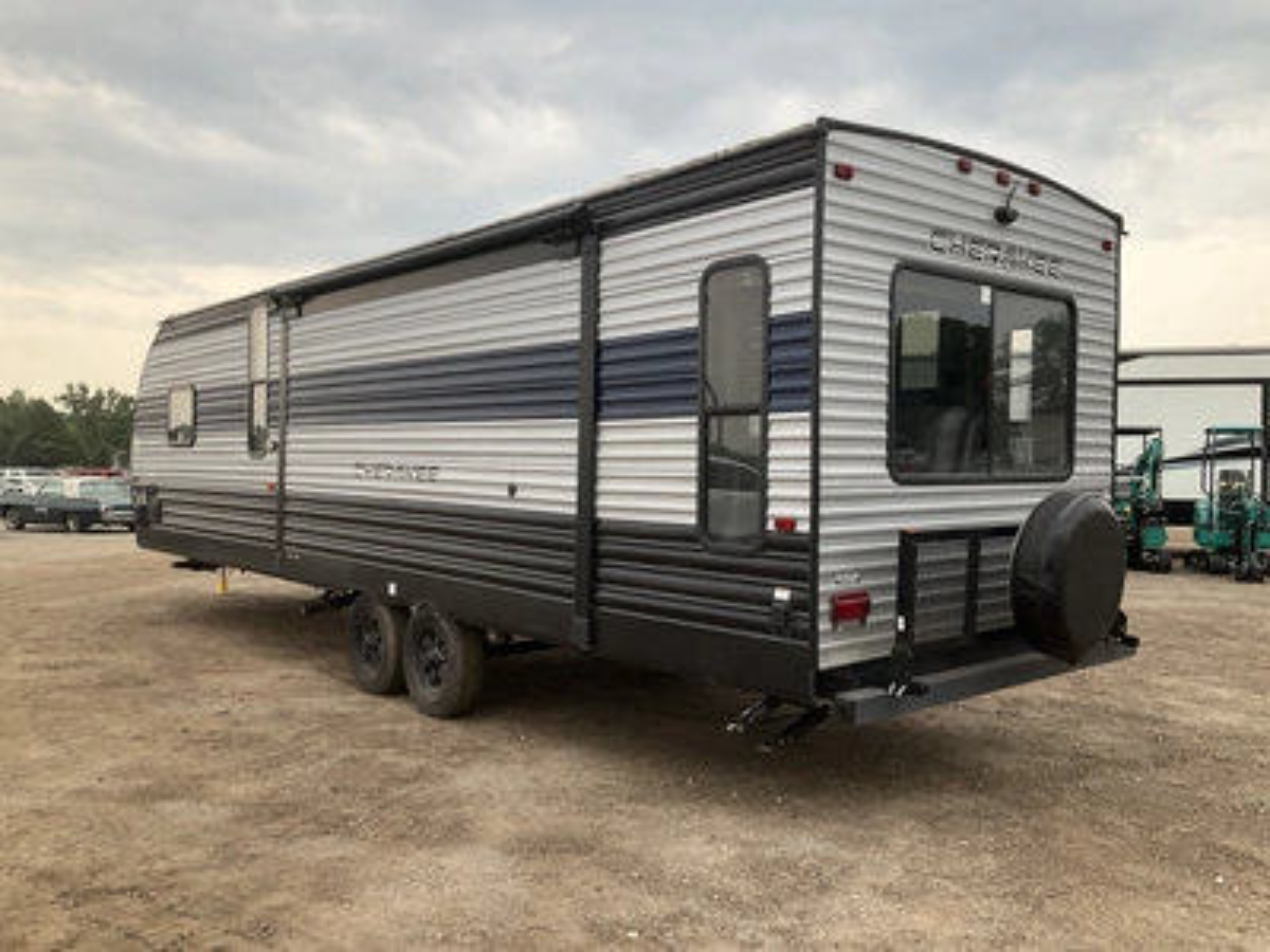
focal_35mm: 29
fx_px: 1064
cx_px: 635
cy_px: 476
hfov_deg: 61.7
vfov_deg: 48.2
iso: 20
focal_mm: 3
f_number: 1.8
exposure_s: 1/217
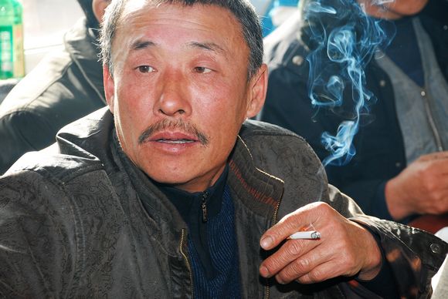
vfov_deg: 10.8
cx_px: 224
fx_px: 1588
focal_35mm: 128
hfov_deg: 16.1
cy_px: 150
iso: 400
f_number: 6.3
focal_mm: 85
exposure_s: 1/125
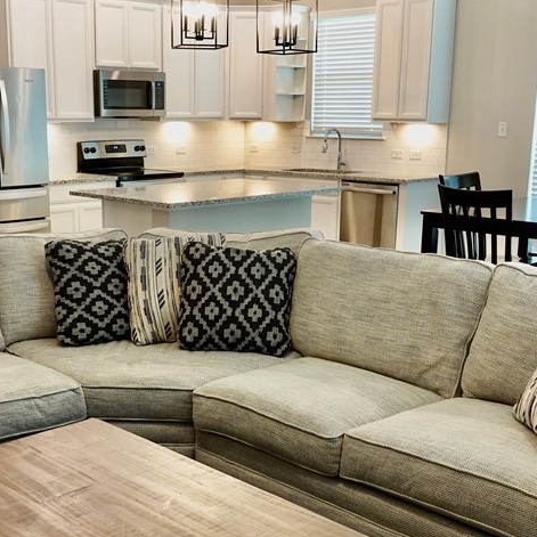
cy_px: 316
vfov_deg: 36.0
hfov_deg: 35.9
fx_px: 825
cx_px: 208
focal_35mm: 47
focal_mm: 8.8
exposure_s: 1/30
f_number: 2.4
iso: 200
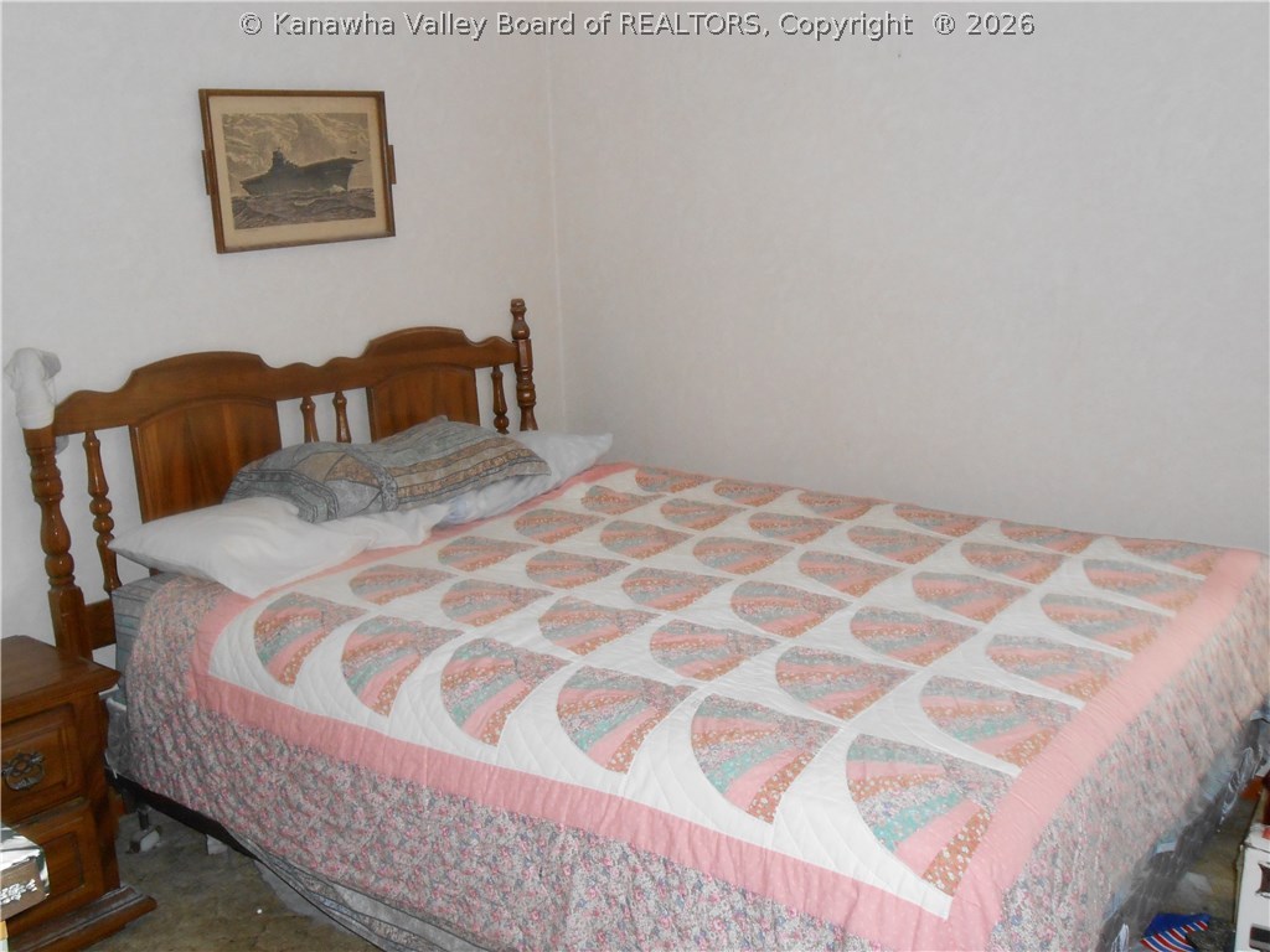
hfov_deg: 54.0
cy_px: 476
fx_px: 1247
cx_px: 635
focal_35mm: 34
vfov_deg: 41.8
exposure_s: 1/30
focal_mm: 6
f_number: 3.9
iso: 320
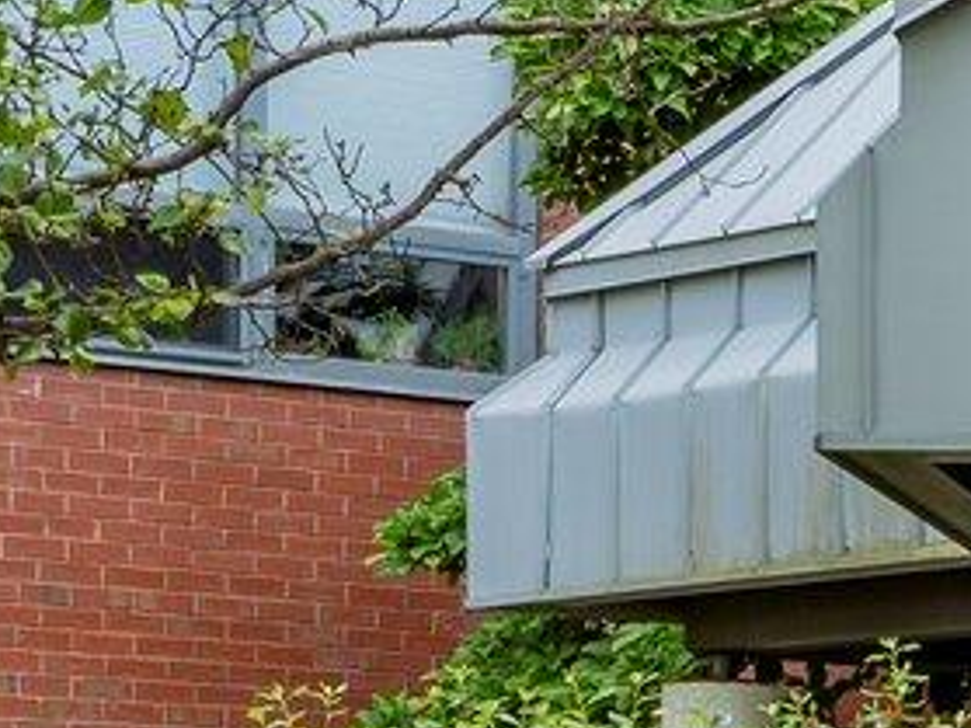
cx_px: 1765
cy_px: 1089
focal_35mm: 205
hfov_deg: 9.2
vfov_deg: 7.1
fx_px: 5748
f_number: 9
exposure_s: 1/15
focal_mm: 29
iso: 50
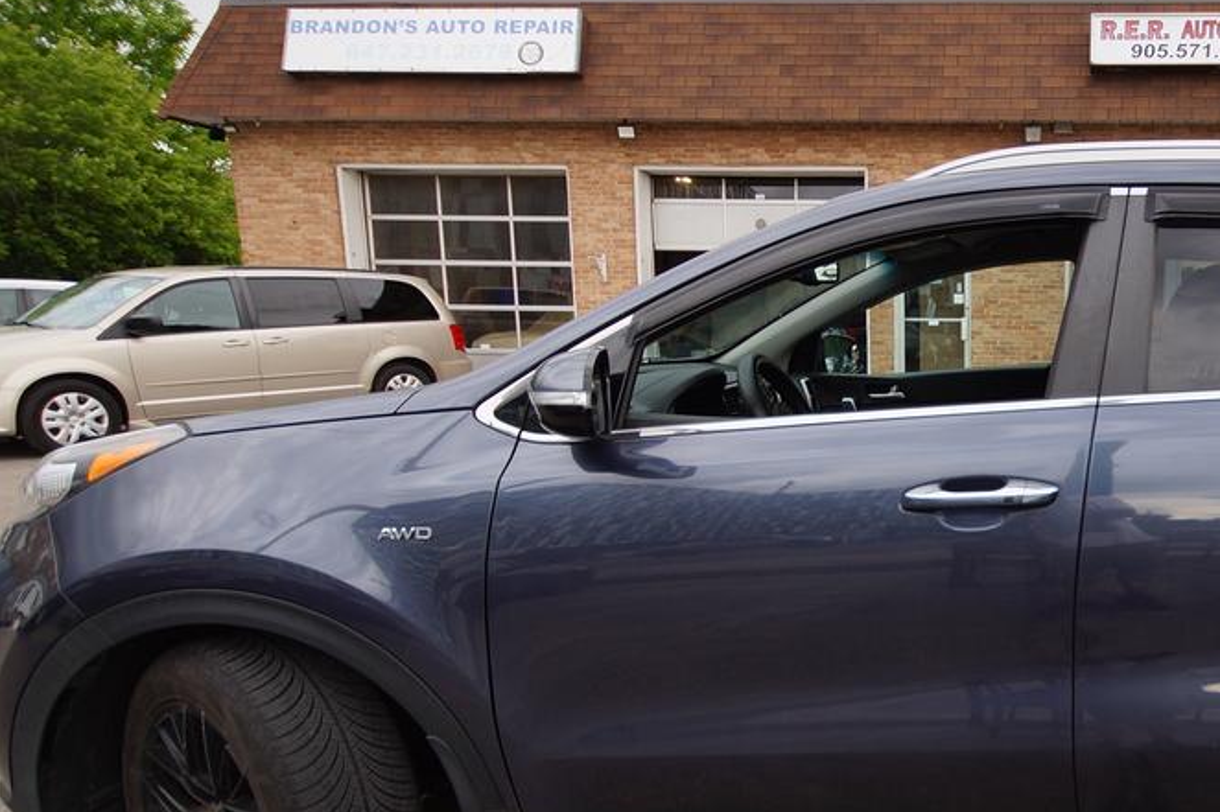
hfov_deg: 57.3
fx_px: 982
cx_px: 1030
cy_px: 521
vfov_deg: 44.5
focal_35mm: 29
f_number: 5
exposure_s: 1/80
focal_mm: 10
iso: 100
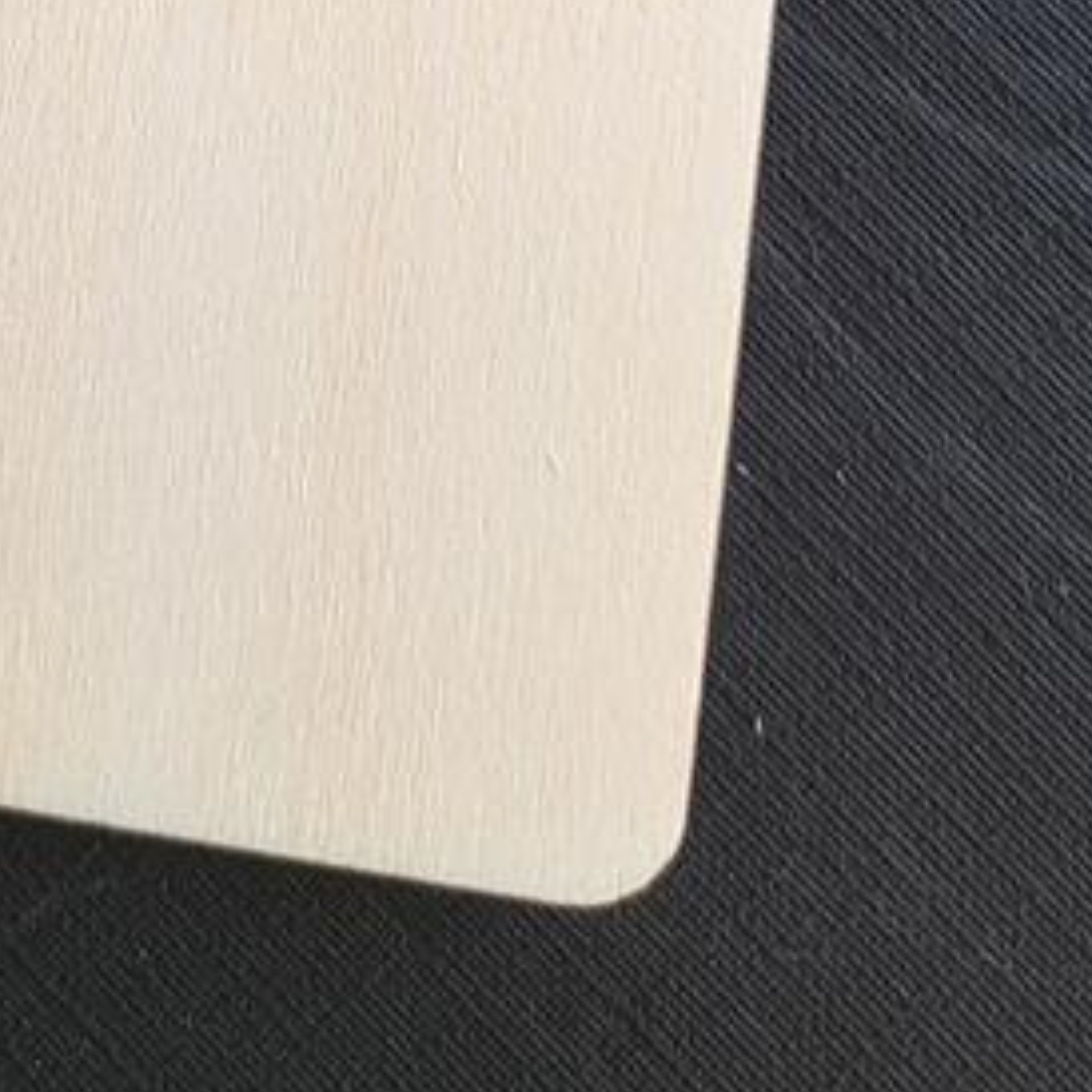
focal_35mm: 93
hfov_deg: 18.3
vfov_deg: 14.7
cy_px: -1204
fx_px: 3319
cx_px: 72
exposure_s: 1/113
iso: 50
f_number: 1.8
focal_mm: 5.23
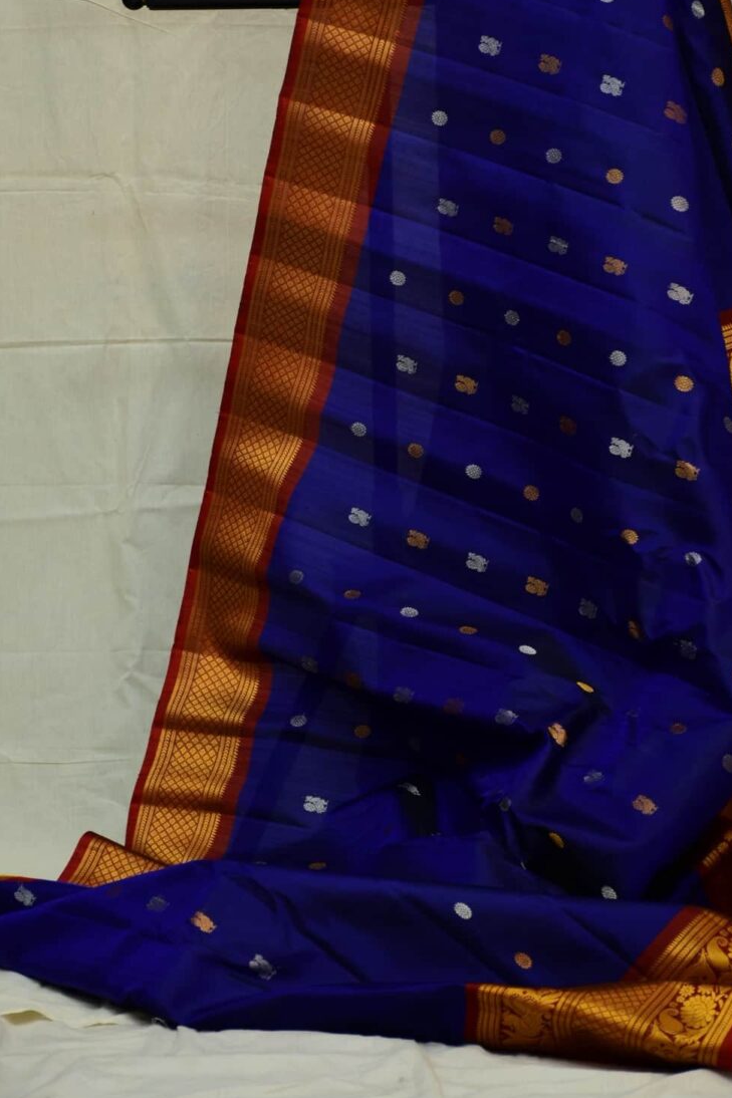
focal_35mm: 144
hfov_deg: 9.5
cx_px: 404
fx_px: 4393
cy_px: 354
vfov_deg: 14.2
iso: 200
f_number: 5
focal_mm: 70
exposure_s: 1/25
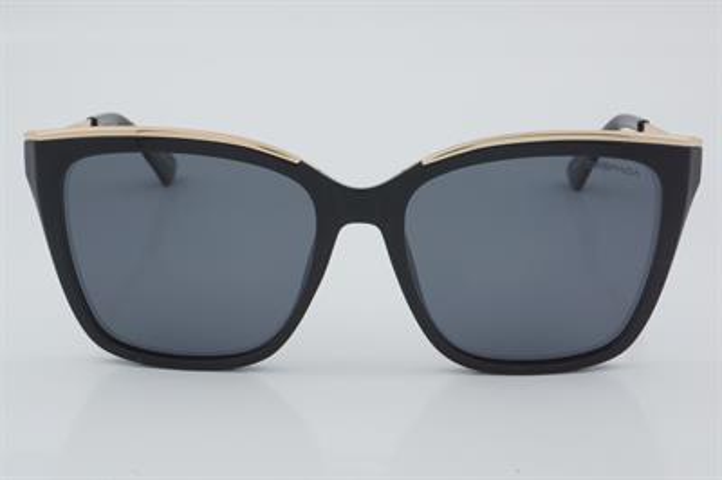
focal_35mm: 82
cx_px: 361
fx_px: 1653
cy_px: 240
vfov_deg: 16.5
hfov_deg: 24.6
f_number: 32
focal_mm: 55
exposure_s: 1/4
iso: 100
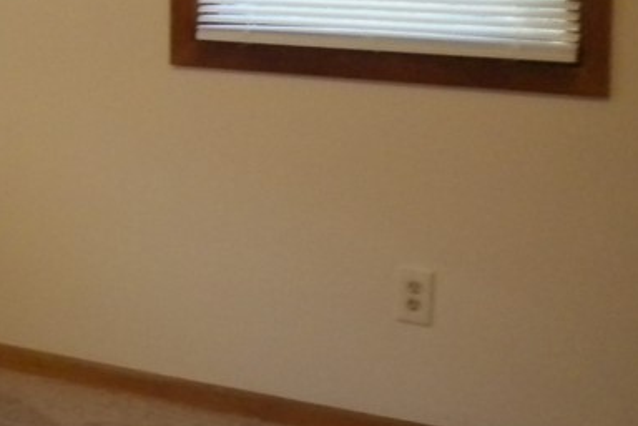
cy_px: 175
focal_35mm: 97
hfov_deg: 19.7
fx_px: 1719
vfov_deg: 14.1
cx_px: -138
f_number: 3.1
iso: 400
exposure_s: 1/46
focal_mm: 6.3
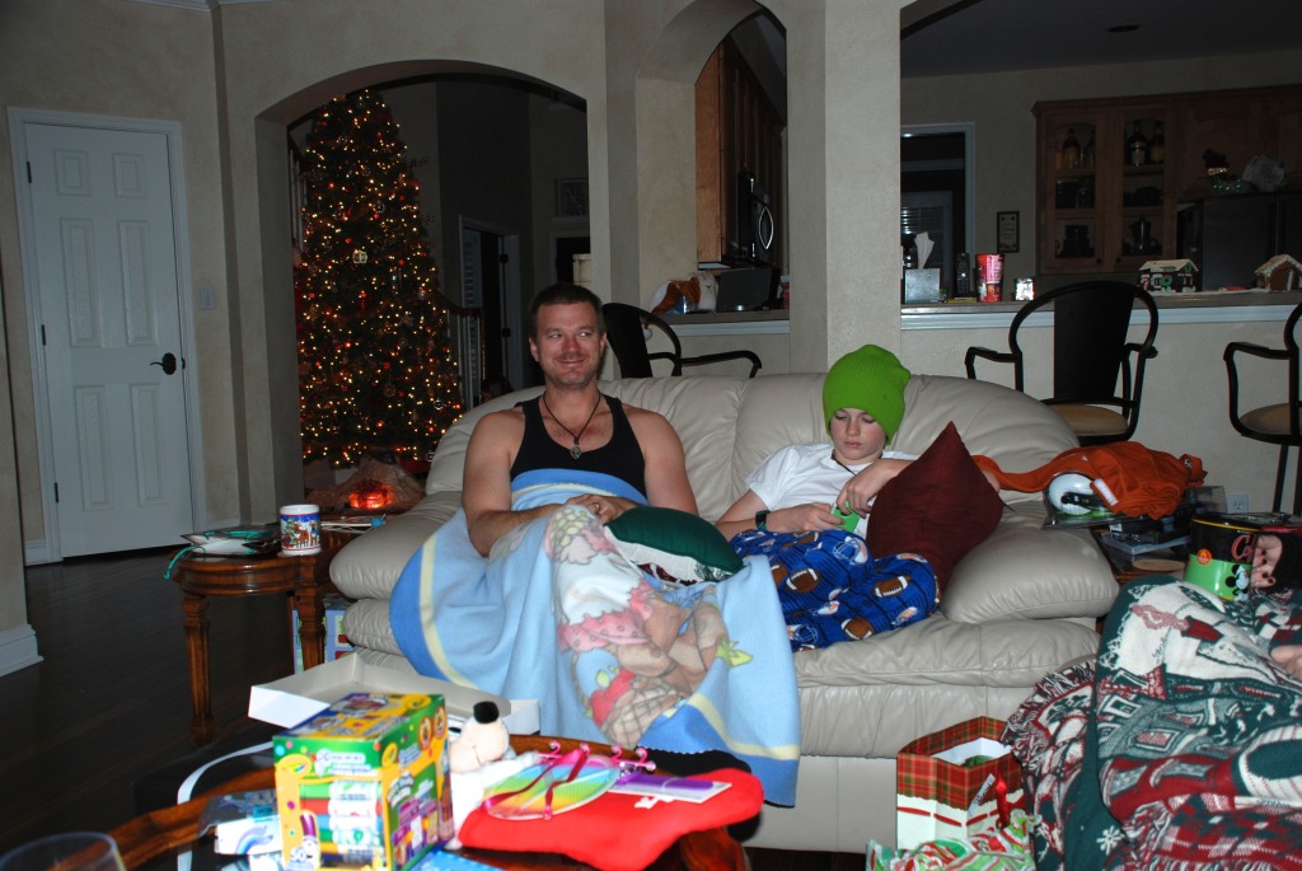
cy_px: 436
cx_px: 651
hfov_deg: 57.2
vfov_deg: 40.1
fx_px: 1195
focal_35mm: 33
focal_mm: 22
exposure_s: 1/60
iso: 200
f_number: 3.8
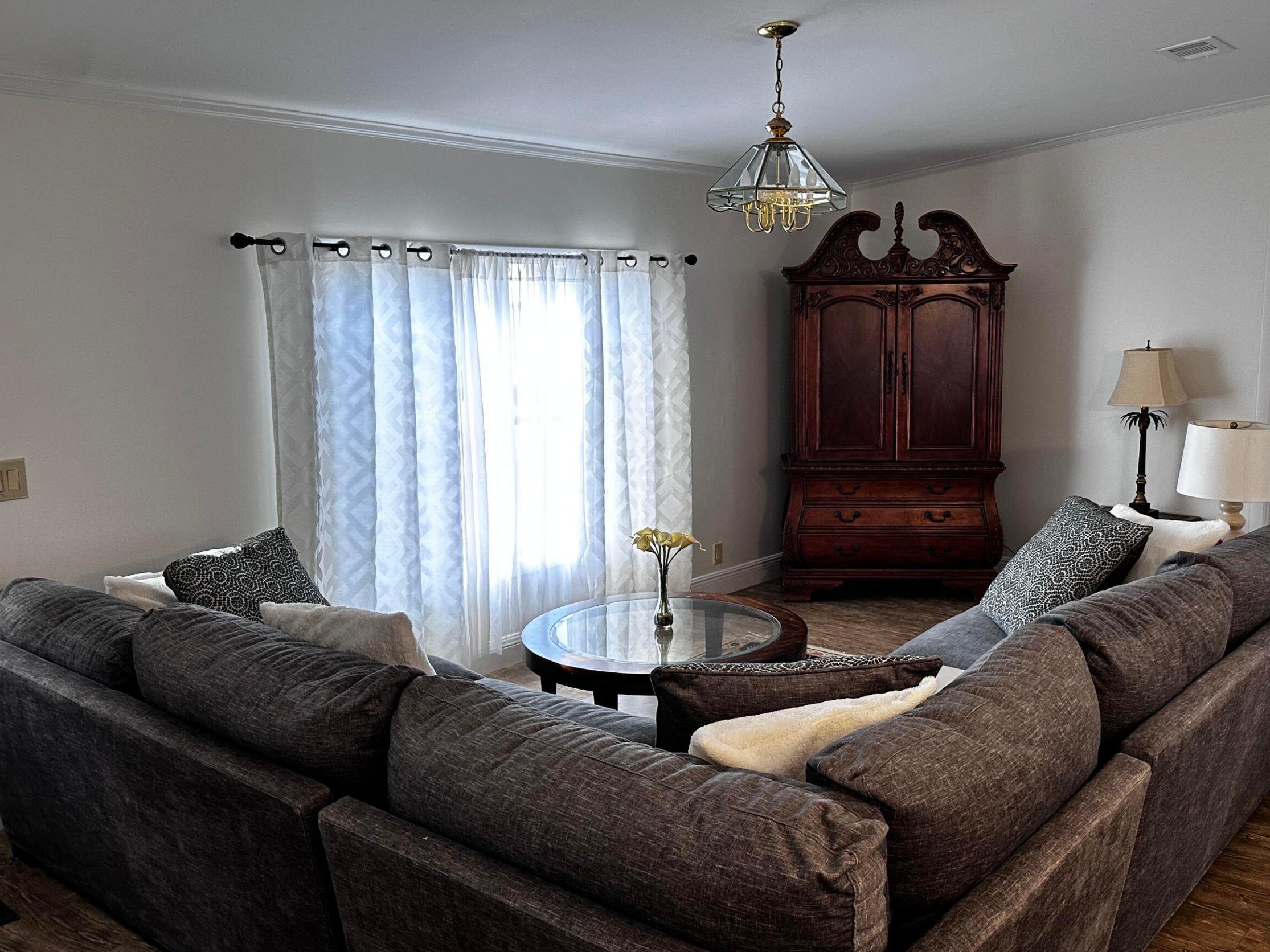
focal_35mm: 31
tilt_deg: -8.0
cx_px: 730
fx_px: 1137
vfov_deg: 45.4
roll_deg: -0.1
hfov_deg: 58.1
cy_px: 455
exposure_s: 1/120
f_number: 1.78
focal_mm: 6.86
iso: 160
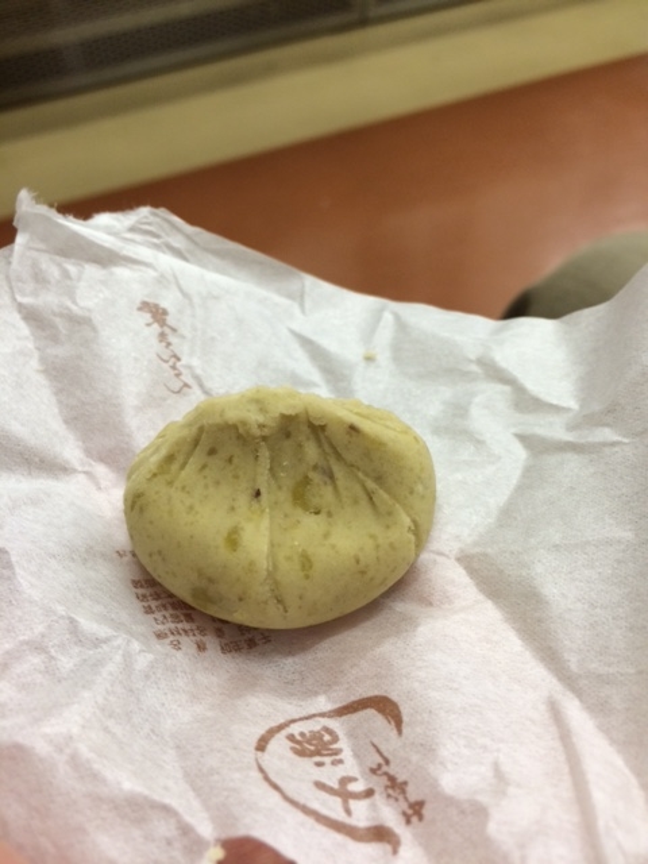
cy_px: 432
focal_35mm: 29
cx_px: 324
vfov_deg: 61.7
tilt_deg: -48.9
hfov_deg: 48.2
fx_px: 724
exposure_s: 1/30
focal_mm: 4.15
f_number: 2.2
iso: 100
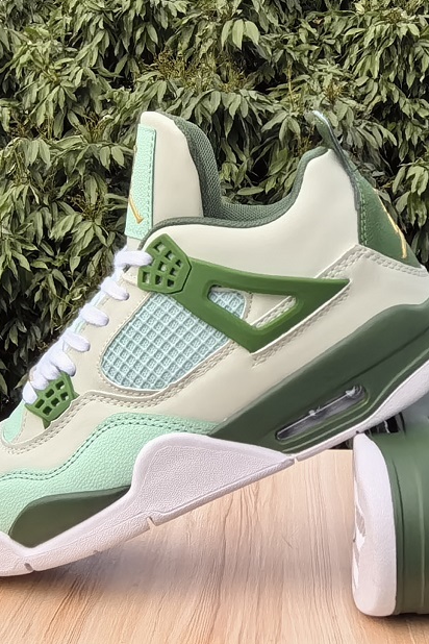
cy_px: 323
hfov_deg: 19.4
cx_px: 298
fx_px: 1251
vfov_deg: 28.8
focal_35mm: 70
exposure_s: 1/816
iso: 50
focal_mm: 1.95
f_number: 2.2
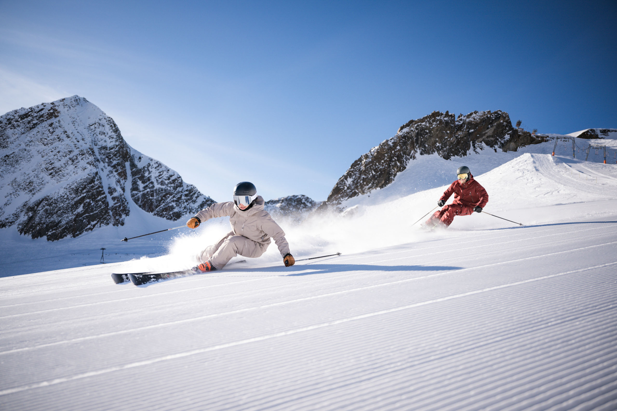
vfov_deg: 44.3
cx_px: 308
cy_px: 206
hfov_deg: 62.8
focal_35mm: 30
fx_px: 505
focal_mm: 29.5
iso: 160
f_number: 2.8
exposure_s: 1/6400
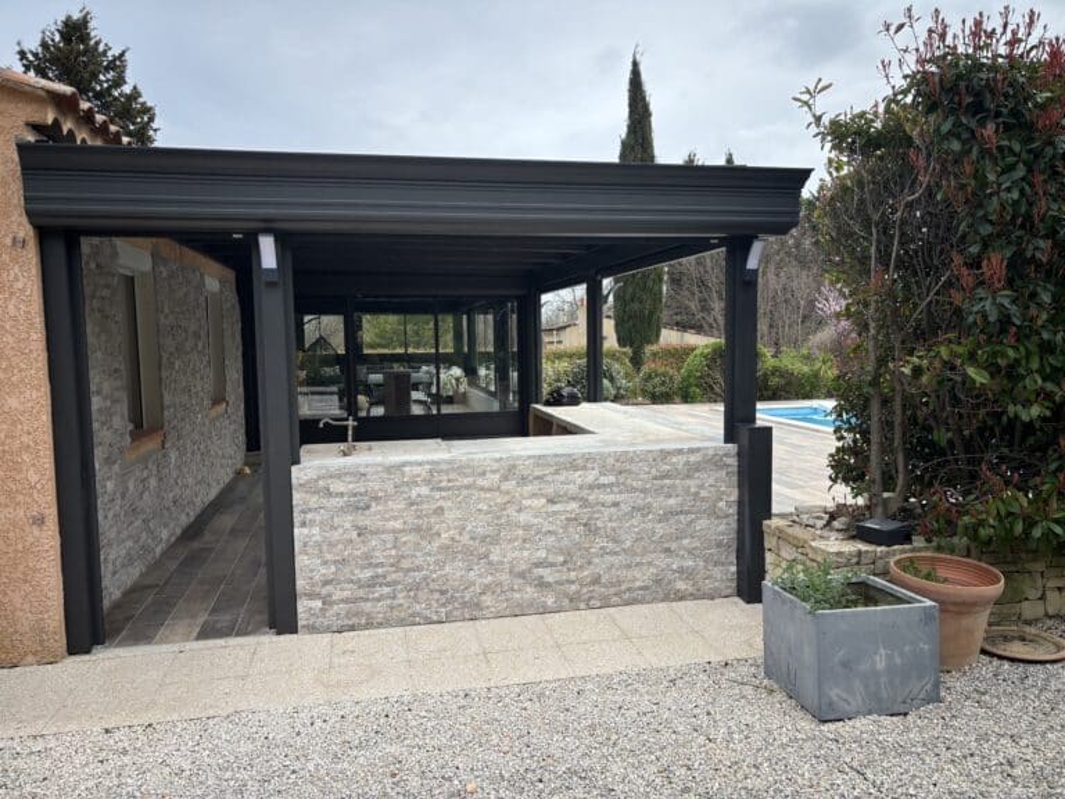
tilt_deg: -4.7
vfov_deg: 53.1
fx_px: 800
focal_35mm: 26
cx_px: 532
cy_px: 400
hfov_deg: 67.3
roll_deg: +1.1
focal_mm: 5.96
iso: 50
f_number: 1.6
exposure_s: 1/1381
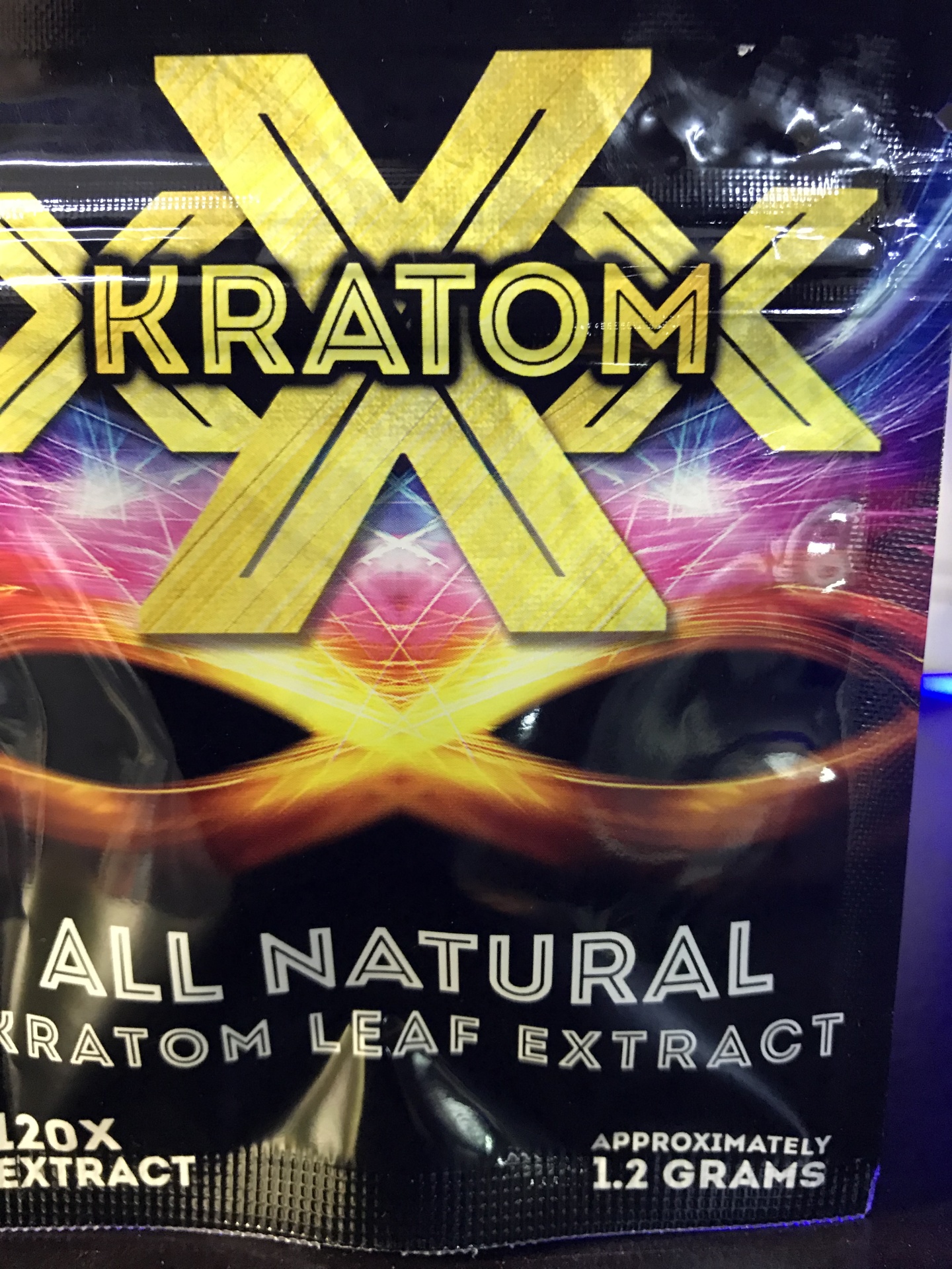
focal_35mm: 28
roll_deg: +0.5
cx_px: 476
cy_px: 634
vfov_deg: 63.4
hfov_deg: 49.7
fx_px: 1027
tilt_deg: -10.9
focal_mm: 3.99
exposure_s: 1/12
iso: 100
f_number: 1.8
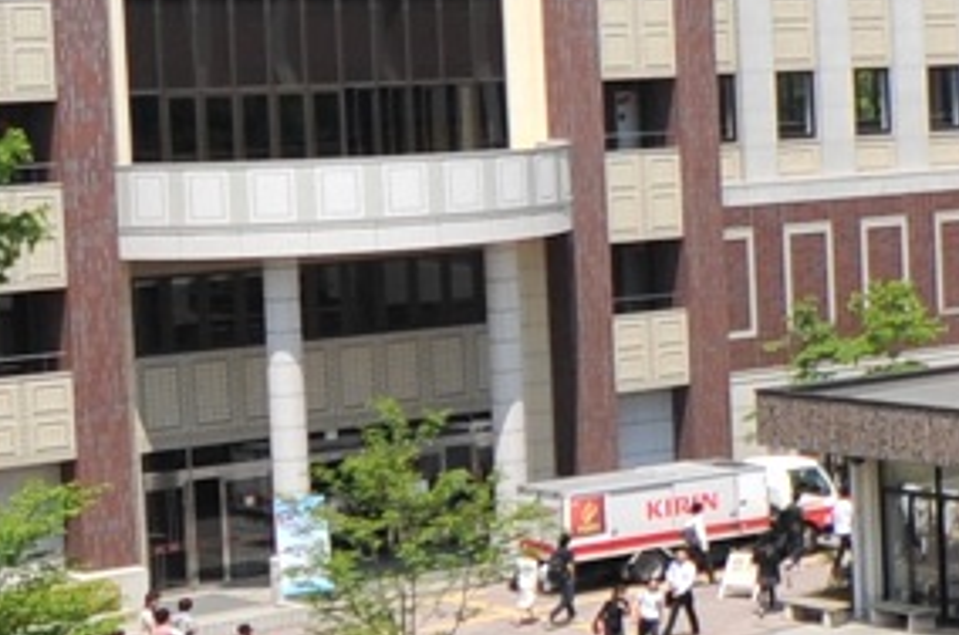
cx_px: 1626
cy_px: 350
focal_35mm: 98
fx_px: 2605
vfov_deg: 13.9
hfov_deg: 17.6
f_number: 3.5
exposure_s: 1/1000
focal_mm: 10
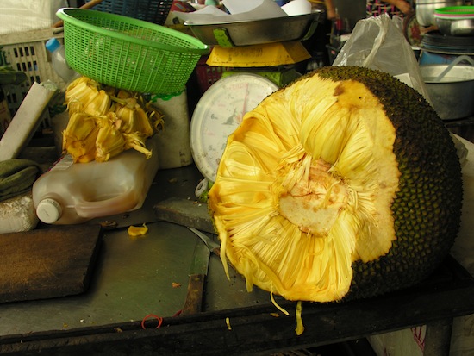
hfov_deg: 52.6
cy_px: 178
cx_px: 237
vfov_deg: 40.7
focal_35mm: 35
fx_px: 479
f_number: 4
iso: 50
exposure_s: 1/15
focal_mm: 8.9
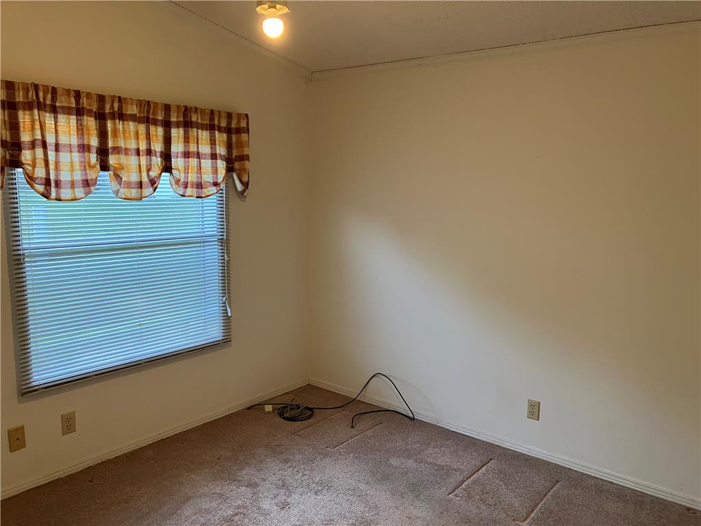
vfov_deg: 49.7
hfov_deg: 63.4
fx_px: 567
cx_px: 350
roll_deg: -0.5
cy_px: 263
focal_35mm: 28
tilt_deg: -9.9
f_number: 1.8
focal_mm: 3.99
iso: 50
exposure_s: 1/60
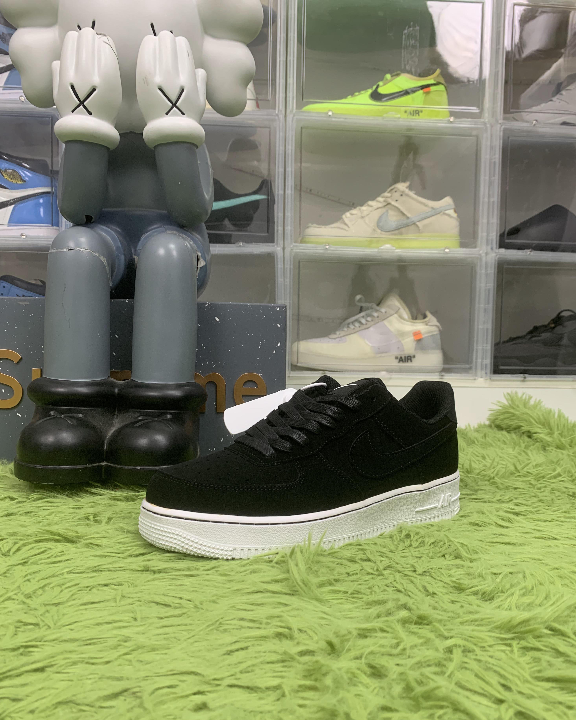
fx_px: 597
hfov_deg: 51.5
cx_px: 297
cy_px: 388
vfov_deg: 62.1
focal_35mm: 28
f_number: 1.8
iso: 100
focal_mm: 4.25
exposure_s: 1/60
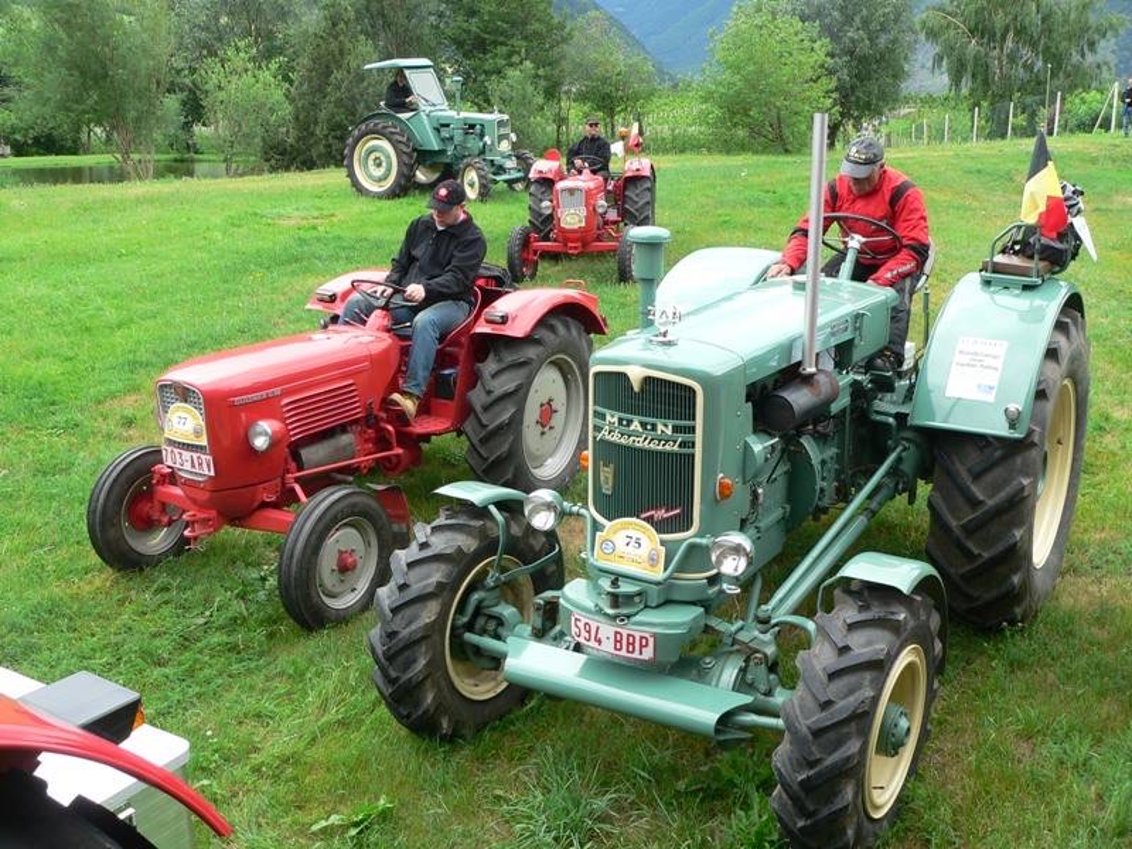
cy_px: 424
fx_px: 1177
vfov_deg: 39.7
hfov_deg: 51.4
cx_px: 566
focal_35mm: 36
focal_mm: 6
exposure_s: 1/125
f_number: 4
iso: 80
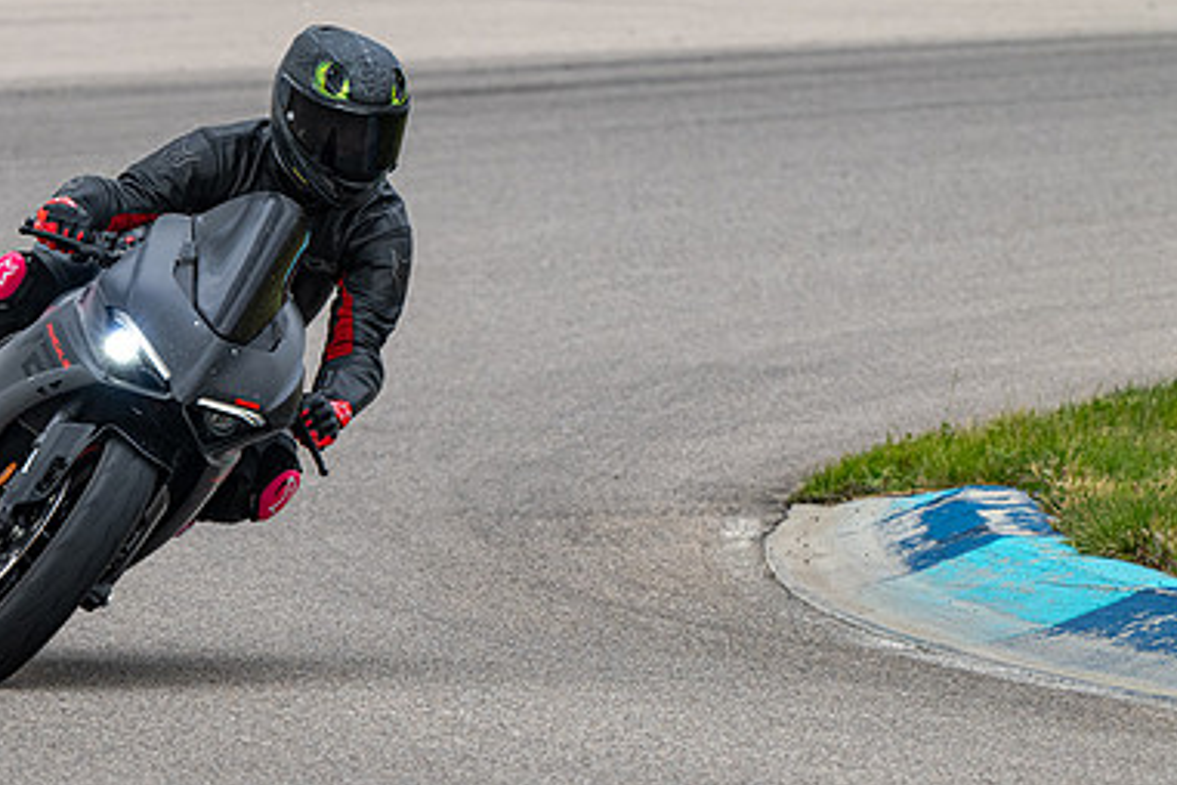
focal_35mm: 576
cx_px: 252
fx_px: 18831
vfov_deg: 2.4
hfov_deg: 3.6
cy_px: 353
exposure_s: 1/800
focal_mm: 350
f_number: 9
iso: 720
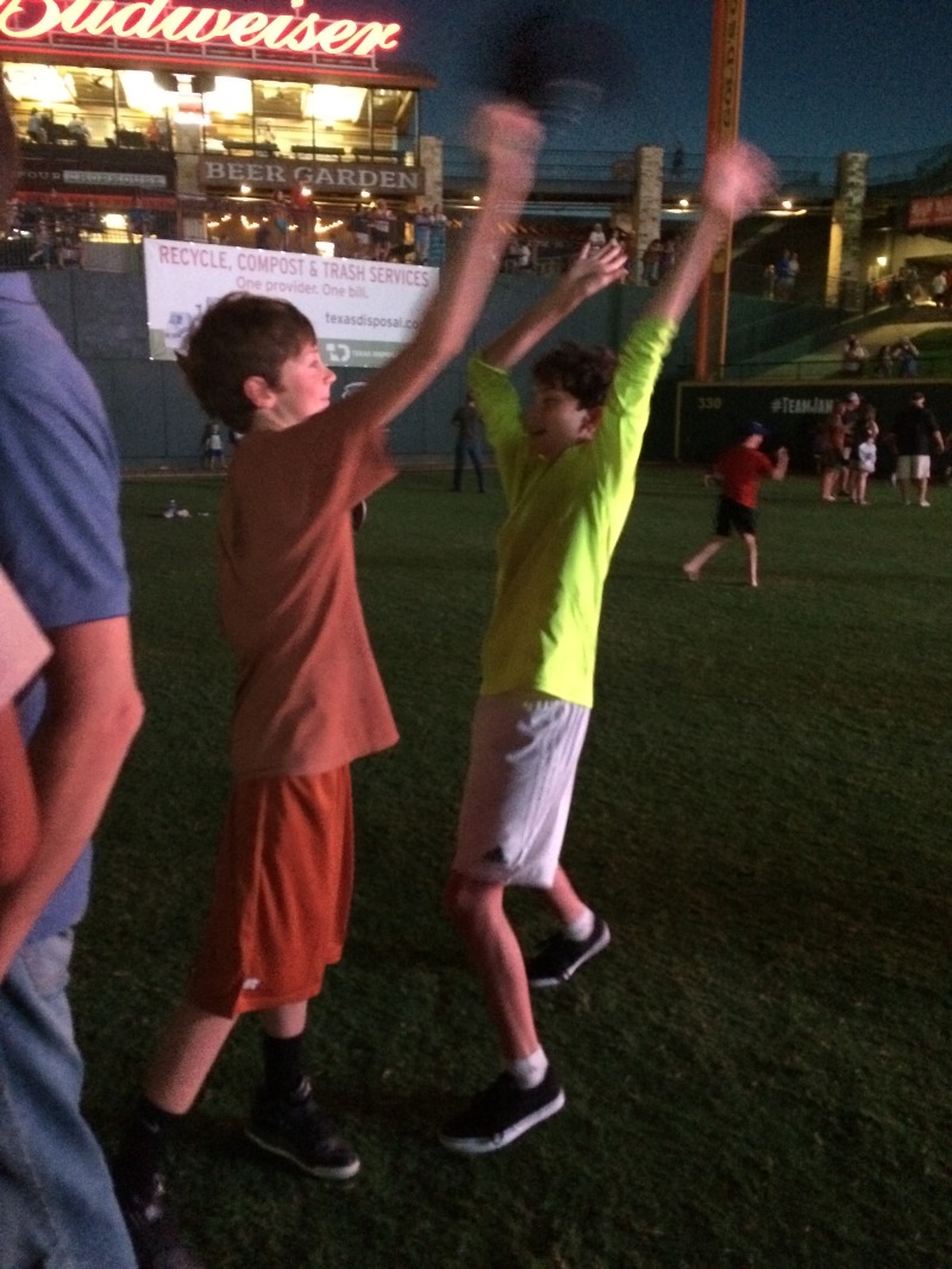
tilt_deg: -11.6
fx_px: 1063
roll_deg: +0.0
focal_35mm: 29
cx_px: 476
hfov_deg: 48.2
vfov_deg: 61.6
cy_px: 634
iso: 640
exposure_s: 1/15
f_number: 2.2
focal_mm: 4.15
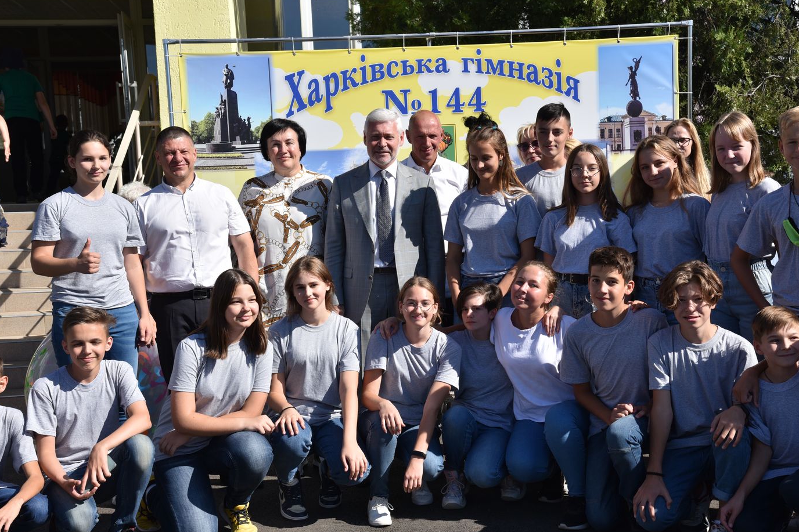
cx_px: 400
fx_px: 1243
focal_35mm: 56
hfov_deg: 35.6
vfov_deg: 24.2
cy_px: 264
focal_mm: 55
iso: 250
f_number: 8
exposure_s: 1/640
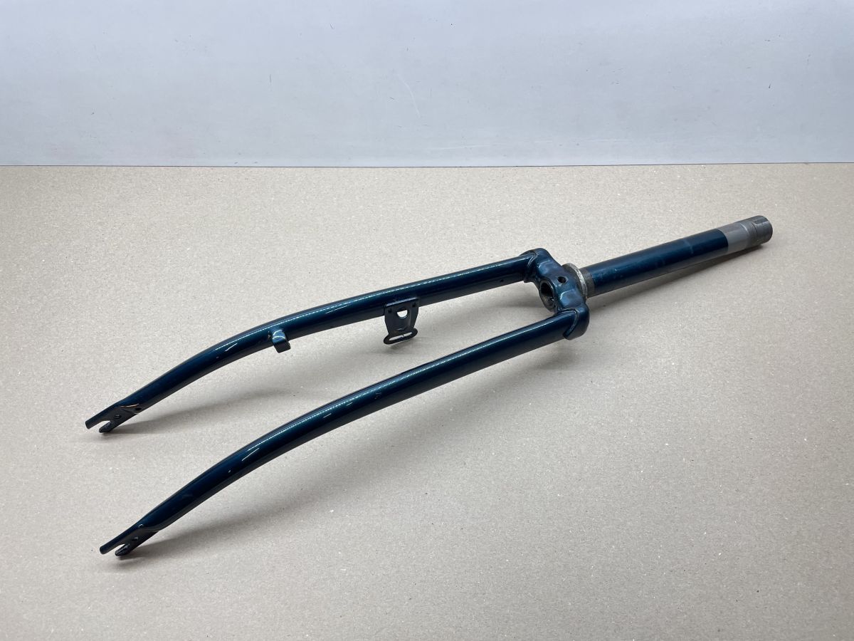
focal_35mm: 26
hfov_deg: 67.3
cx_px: 427
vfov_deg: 53.1
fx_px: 641
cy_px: 320
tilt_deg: -53.9
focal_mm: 4.2
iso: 80
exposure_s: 1/100
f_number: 1.6
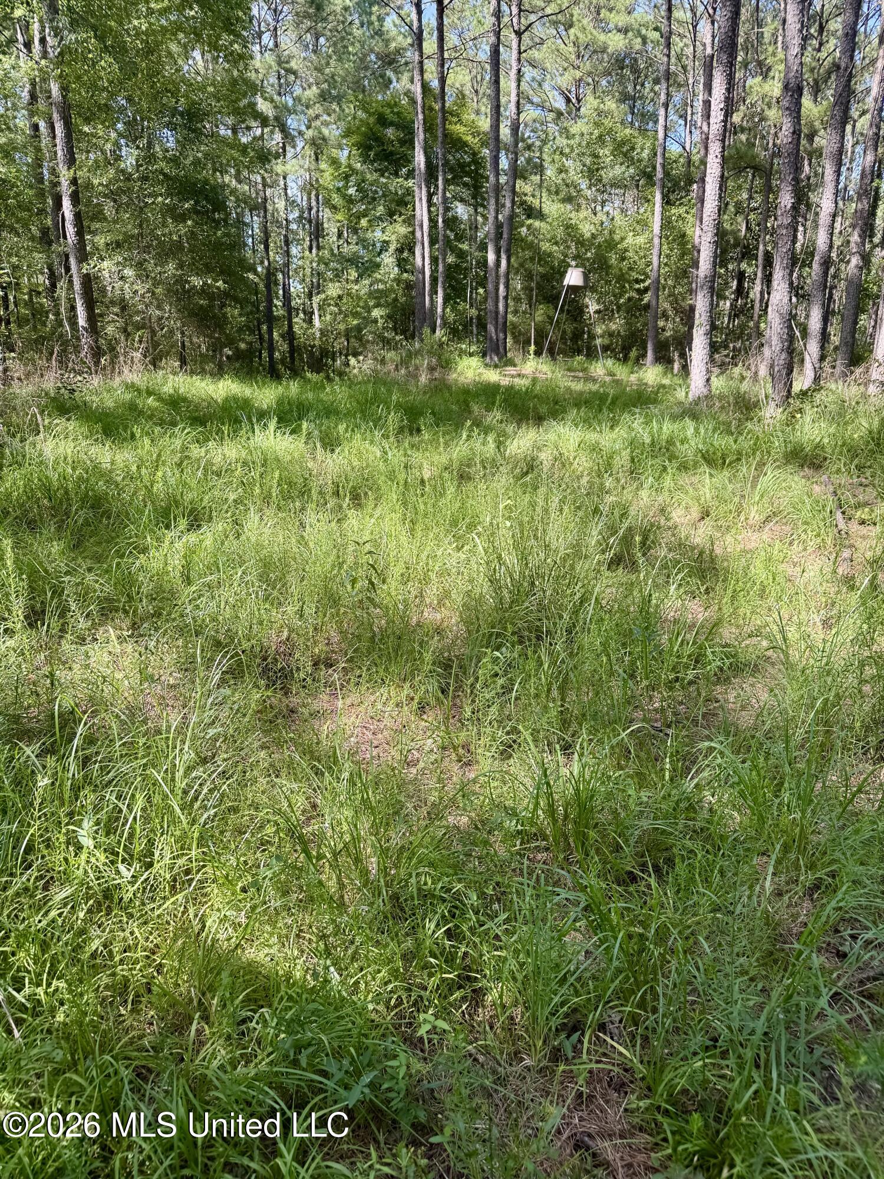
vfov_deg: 71.6
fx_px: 817
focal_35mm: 24
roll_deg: -0.9
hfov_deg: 56.8
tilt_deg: -16.8
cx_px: 442
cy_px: 590
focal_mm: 6.76
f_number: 1.78
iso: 80
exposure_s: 1/419
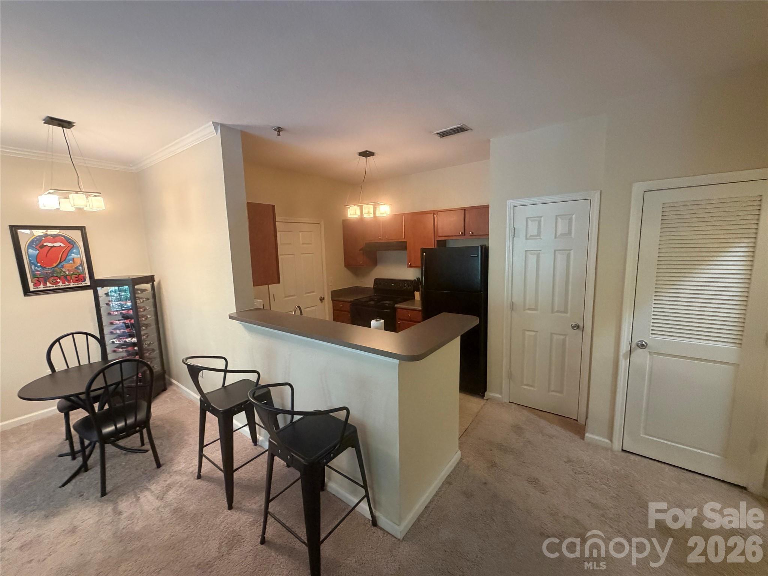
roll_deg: +1.6
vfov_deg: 85.7
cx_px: 384
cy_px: 288
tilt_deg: -7.4
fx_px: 311
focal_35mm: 14
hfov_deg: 102.1
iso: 500
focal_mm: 2.22
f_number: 2.2
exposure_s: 1/60
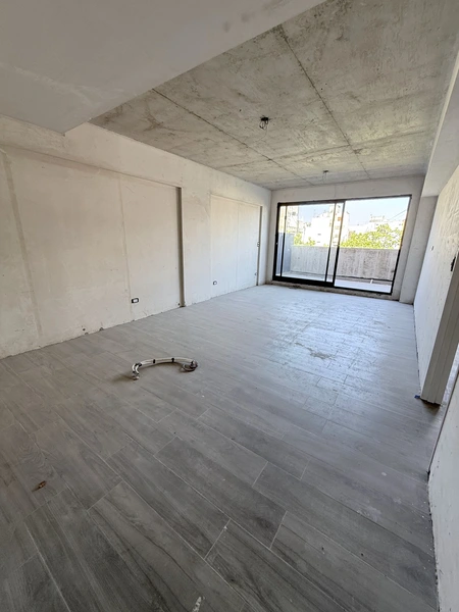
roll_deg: -1.5
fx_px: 248
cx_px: 230
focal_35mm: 14
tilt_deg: -14.4
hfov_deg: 85.7
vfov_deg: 102.1
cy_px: 306
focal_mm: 2.22
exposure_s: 1/100
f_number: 2.2
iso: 64
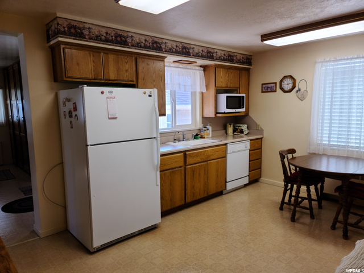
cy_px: 136
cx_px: 182
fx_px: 263
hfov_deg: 69.4
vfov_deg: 54.9
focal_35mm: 25
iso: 32
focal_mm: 7
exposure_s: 1/59
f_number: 1.8
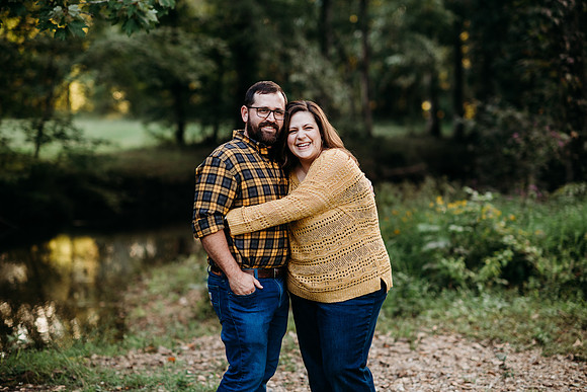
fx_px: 1386
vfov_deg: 16.1
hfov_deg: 23.9
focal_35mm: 85
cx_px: 294
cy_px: 196
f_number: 2.2
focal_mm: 85
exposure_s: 1/200
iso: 125
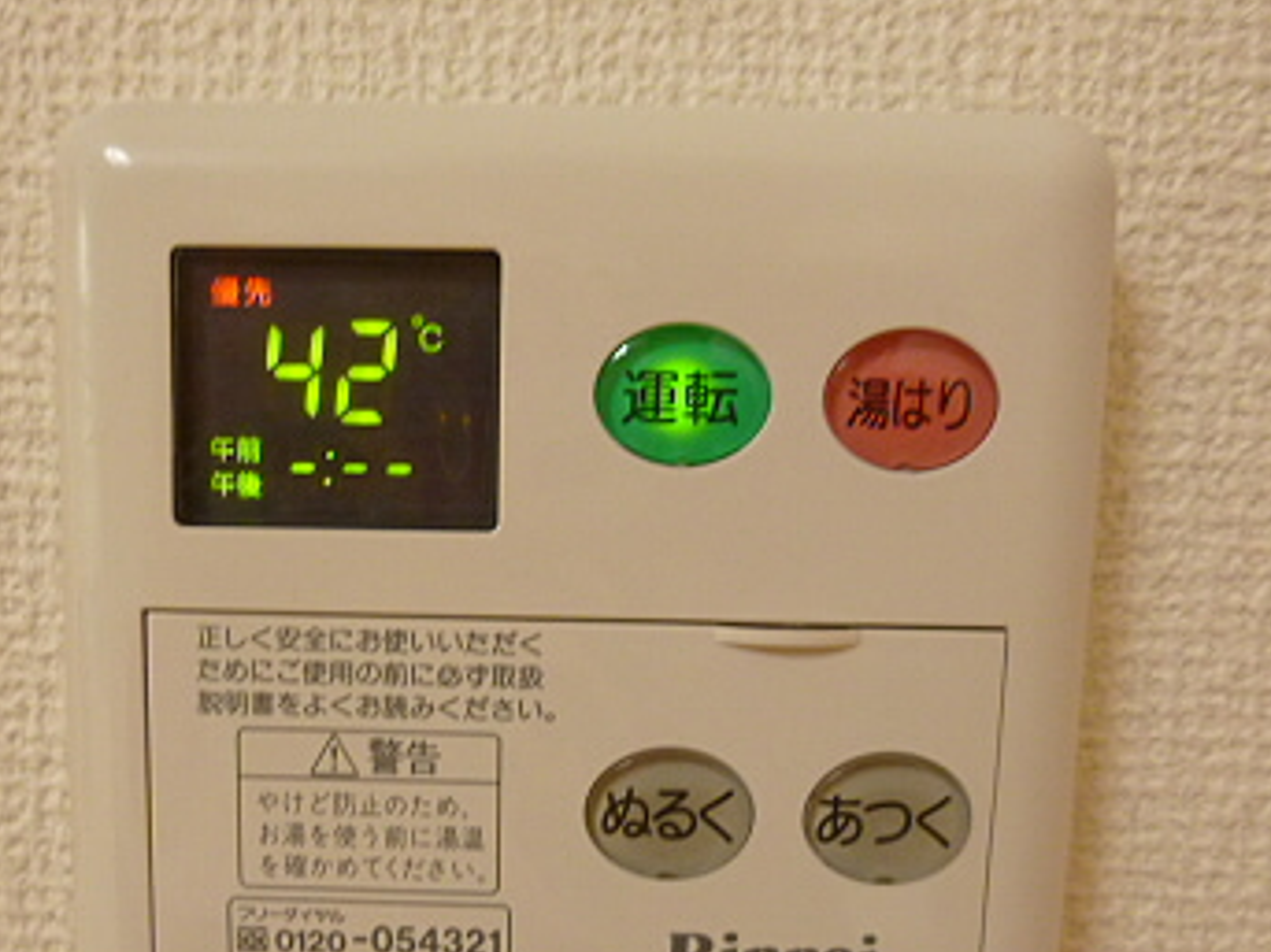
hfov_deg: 52.4
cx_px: 537
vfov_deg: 40.2
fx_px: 1285
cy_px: 632
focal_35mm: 35
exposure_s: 1/15
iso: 400
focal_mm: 4.3
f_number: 2.5
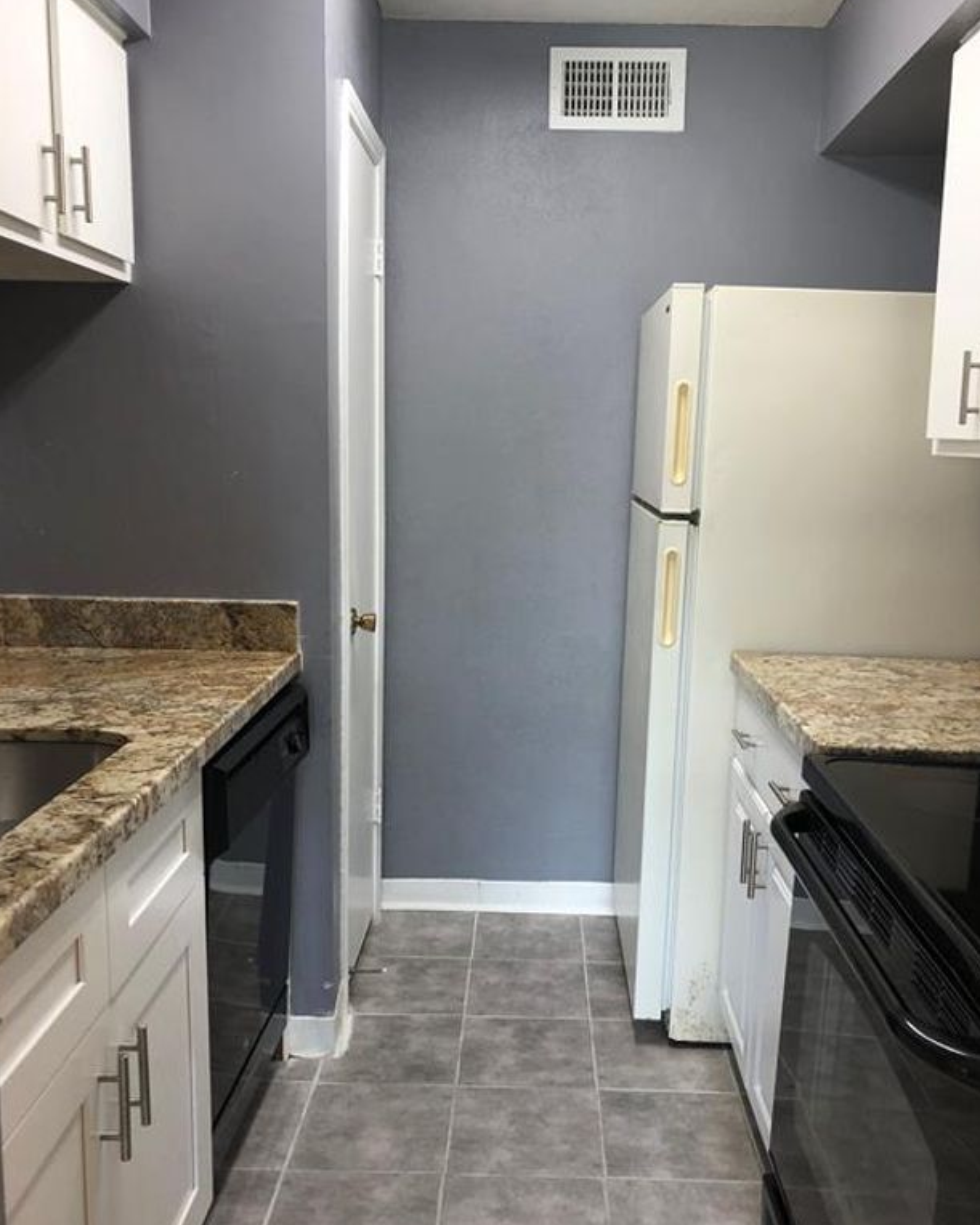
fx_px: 1124
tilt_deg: -9.9
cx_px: 508
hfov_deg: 47.1
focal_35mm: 31
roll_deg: -1.7
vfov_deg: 57.2
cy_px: 628
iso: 25
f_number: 1.8
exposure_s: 1/30
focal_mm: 3.99
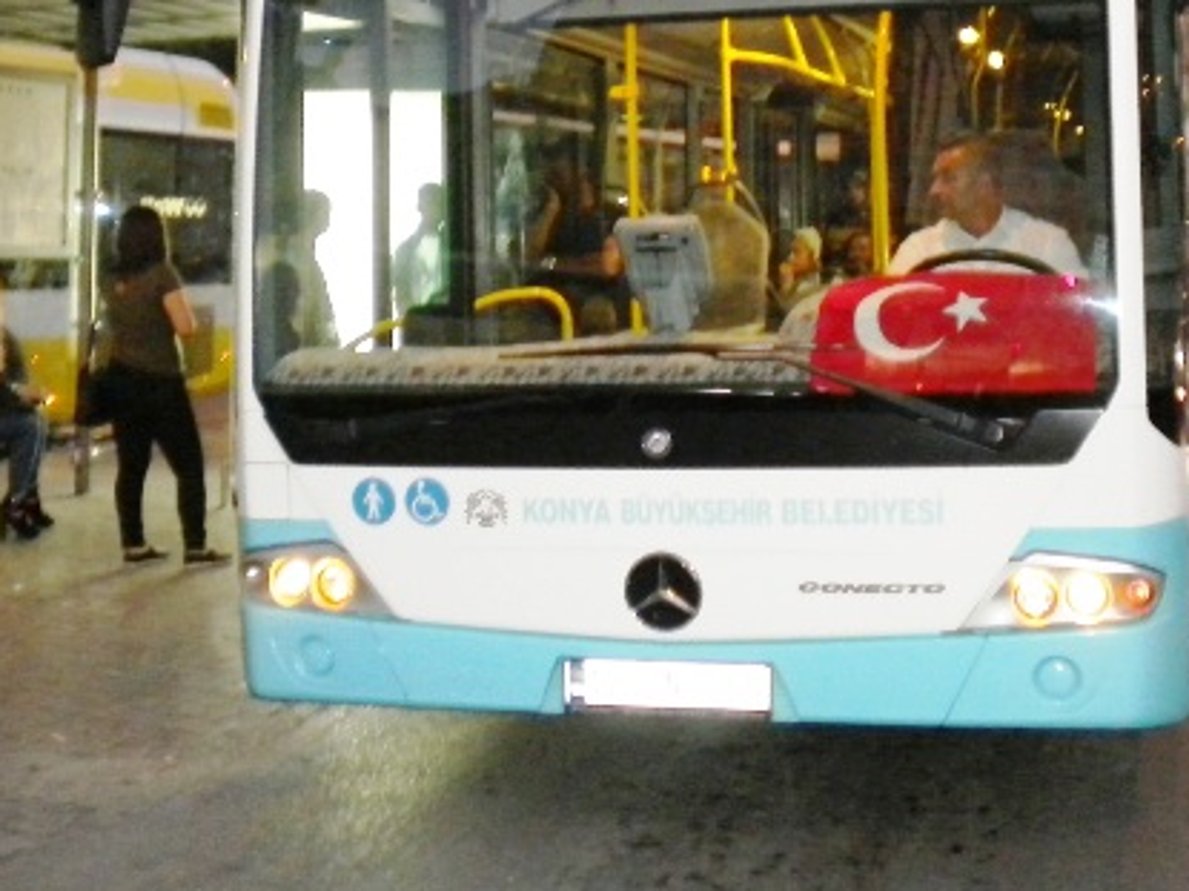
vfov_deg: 26.6
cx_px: 728
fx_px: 1854
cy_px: 212
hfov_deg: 35.4
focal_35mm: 54
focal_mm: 6.3
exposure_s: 1/30
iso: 400
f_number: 3.1
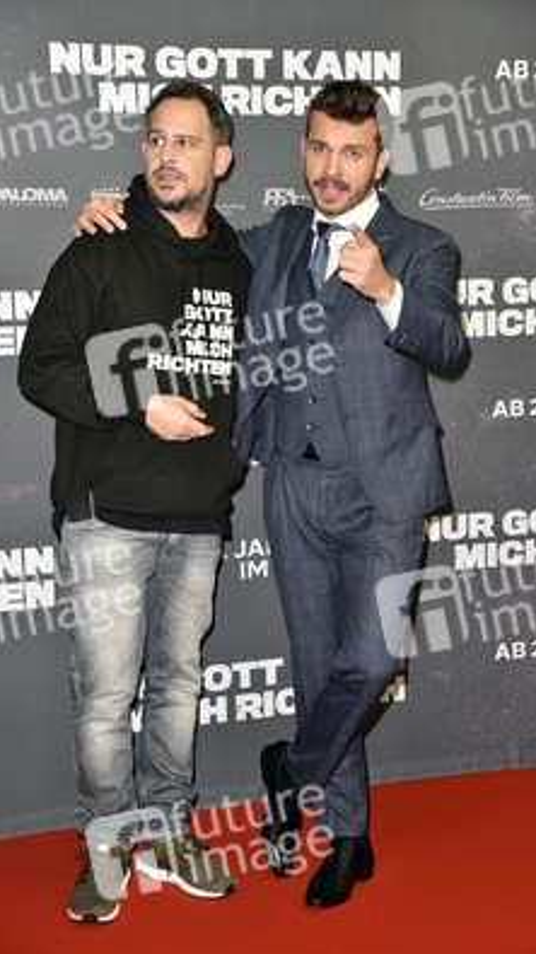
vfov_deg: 30.2
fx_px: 1770
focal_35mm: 70
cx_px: 280
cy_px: 481
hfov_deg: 17.2
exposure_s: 1/250
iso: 800
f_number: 6.3
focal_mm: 66
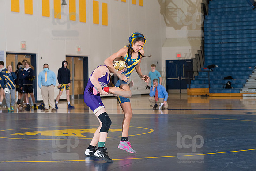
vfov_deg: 14.9
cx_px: 128
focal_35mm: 92
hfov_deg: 22.1
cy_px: 86
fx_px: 654
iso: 1250
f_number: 5.6
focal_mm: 92
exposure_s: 1/250
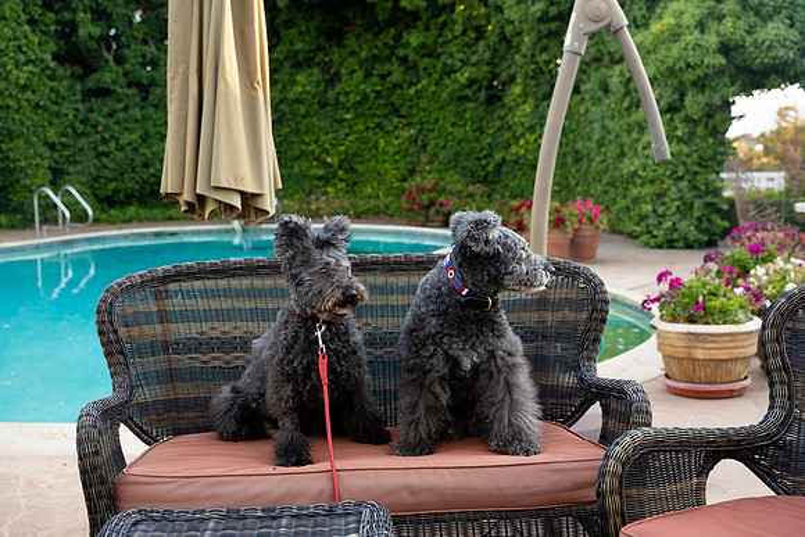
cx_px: 402
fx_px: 962
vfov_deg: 31.2
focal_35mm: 43
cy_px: 268
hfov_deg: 45.4
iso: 800
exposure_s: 1/320
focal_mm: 43
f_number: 4
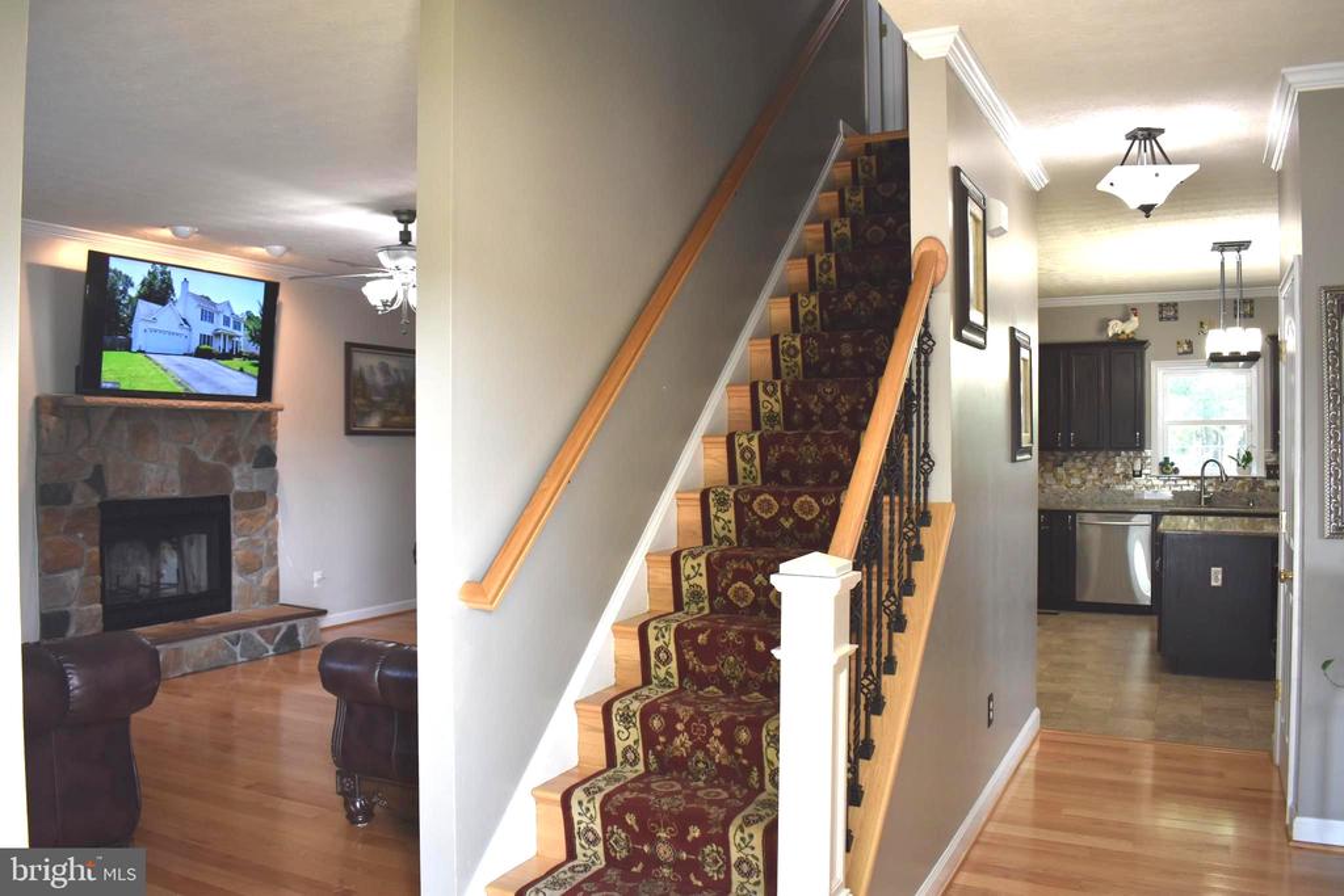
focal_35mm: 27
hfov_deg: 67.4
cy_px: 448
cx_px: 672
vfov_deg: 47.9
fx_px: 1008
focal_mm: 18
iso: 400
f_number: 4.5
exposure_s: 1/80
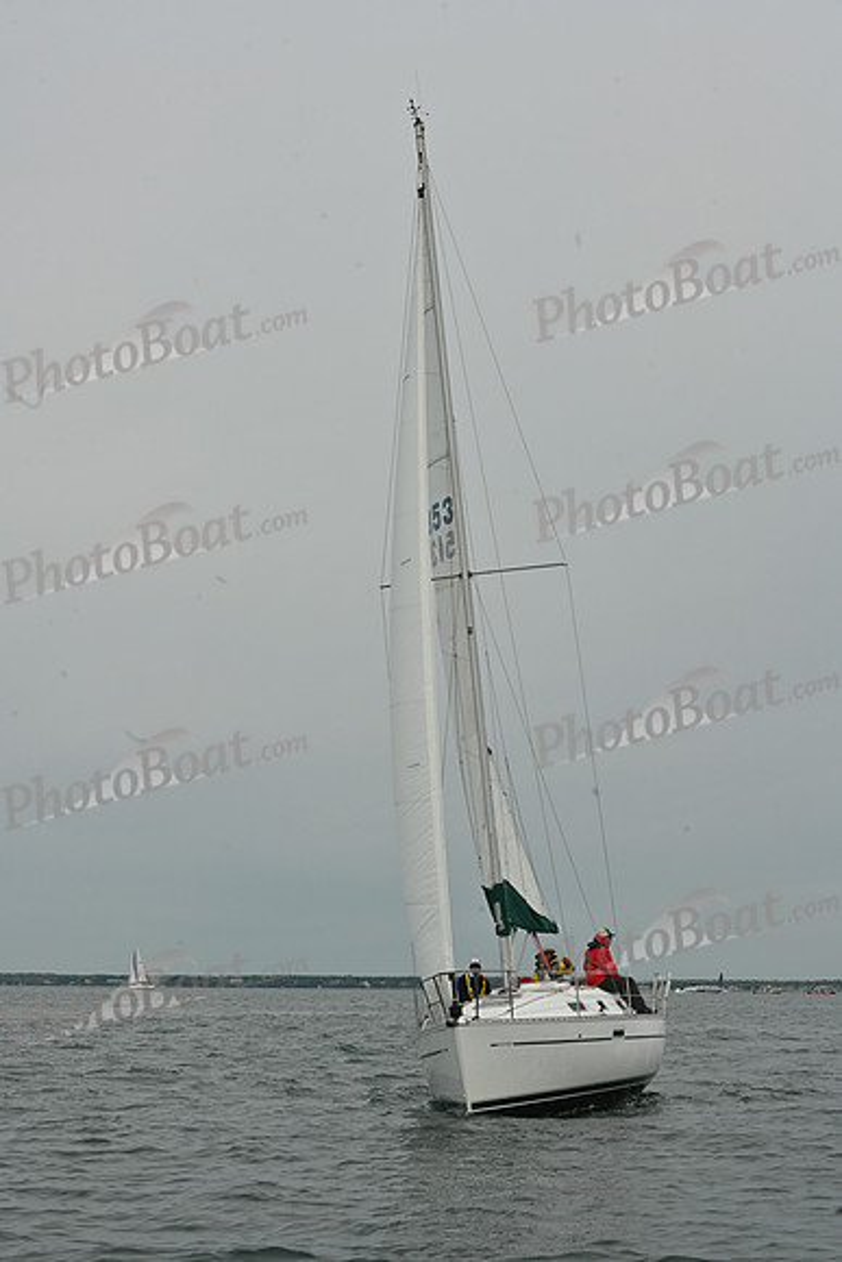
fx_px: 2454
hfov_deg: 19.5
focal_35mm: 70
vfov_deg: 28.8
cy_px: 631
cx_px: 421
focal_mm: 70
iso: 320
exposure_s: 1/800
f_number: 13
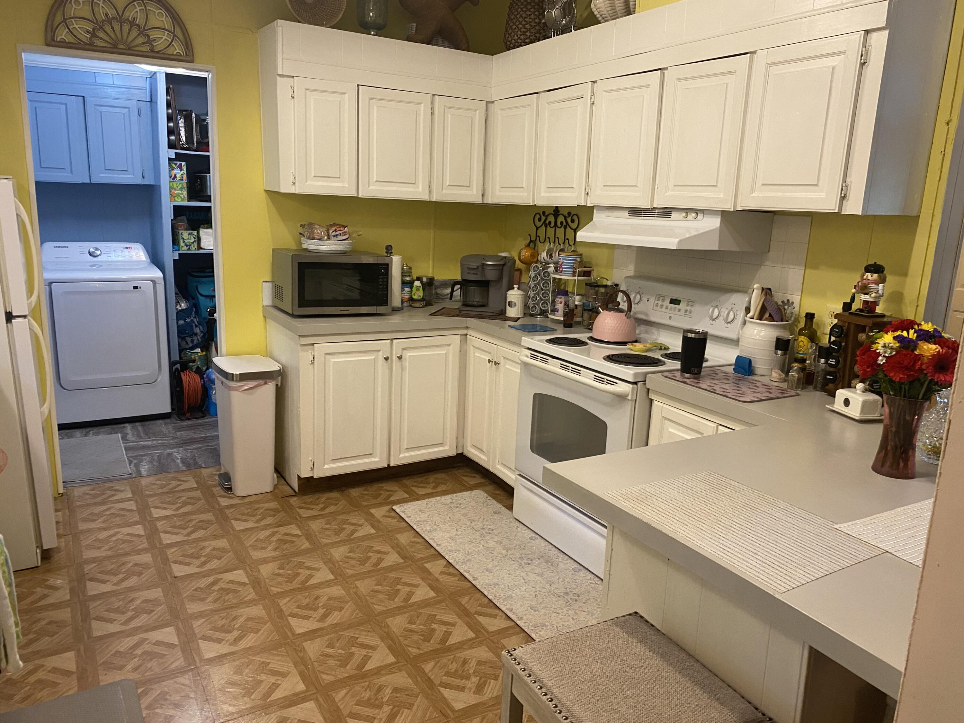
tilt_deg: -12.1
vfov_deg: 53.1
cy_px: 362
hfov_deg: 67.3
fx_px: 724
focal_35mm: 26
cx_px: 482
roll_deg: -0.9
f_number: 1.8
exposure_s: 1/60
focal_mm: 4.25
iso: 125
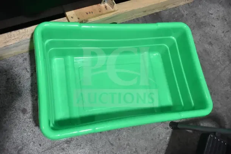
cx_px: 116
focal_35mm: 33
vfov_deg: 40.0
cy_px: 77
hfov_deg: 57.2
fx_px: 212
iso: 1600
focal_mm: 22
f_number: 6.3
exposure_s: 1/160
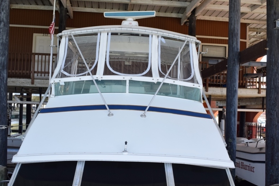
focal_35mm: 40
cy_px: 100
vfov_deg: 33.7
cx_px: 139
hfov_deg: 48.9
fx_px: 307
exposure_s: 1/250
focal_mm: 23
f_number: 8
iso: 360
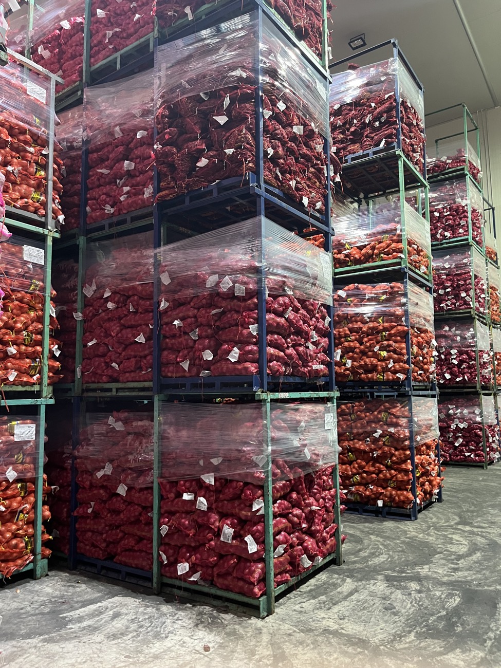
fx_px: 502
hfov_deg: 53.1
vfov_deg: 67.3
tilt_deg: +6.4
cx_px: 250
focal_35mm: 26
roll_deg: -0.3
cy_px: 334
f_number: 1.6
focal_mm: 5.1
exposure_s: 1/33
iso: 400
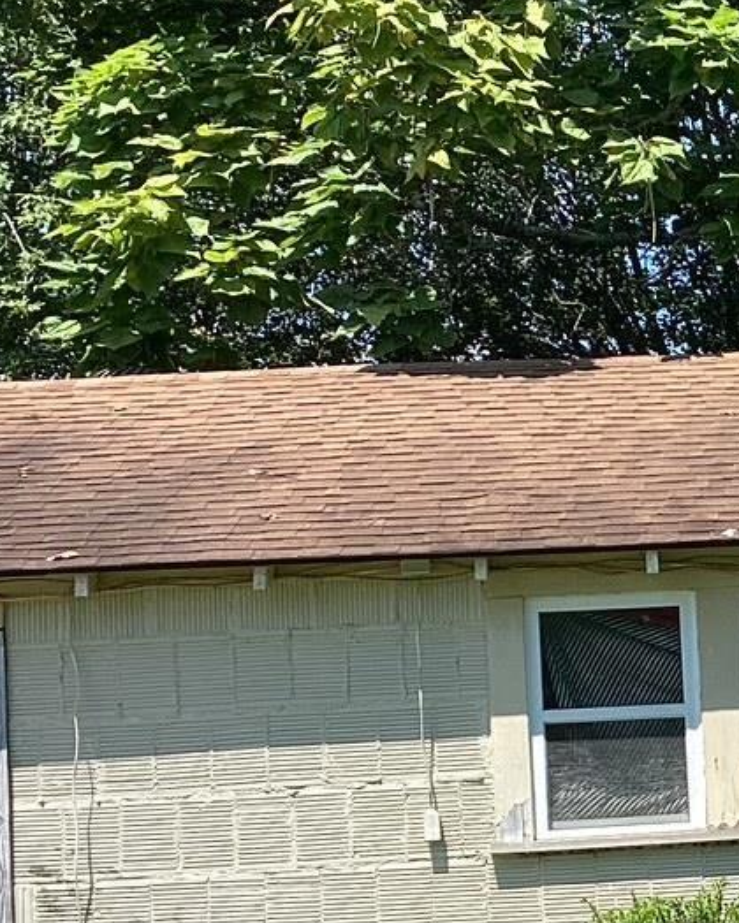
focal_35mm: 94
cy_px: 594
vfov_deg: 20.3
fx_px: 2570
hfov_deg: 15.3
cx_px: 1057
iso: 25
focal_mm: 3.3
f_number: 2.4
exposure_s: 1/762
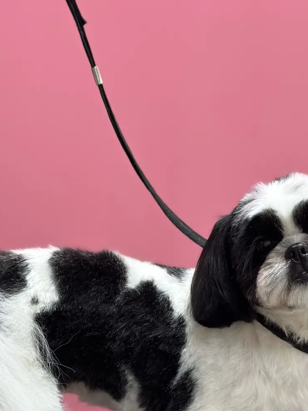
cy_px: 312
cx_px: 146
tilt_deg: -10.0
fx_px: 1068
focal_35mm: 90
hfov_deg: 16.4
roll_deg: -0.3
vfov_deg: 21.6
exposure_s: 1/100
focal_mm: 6.86
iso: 125
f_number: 1.78
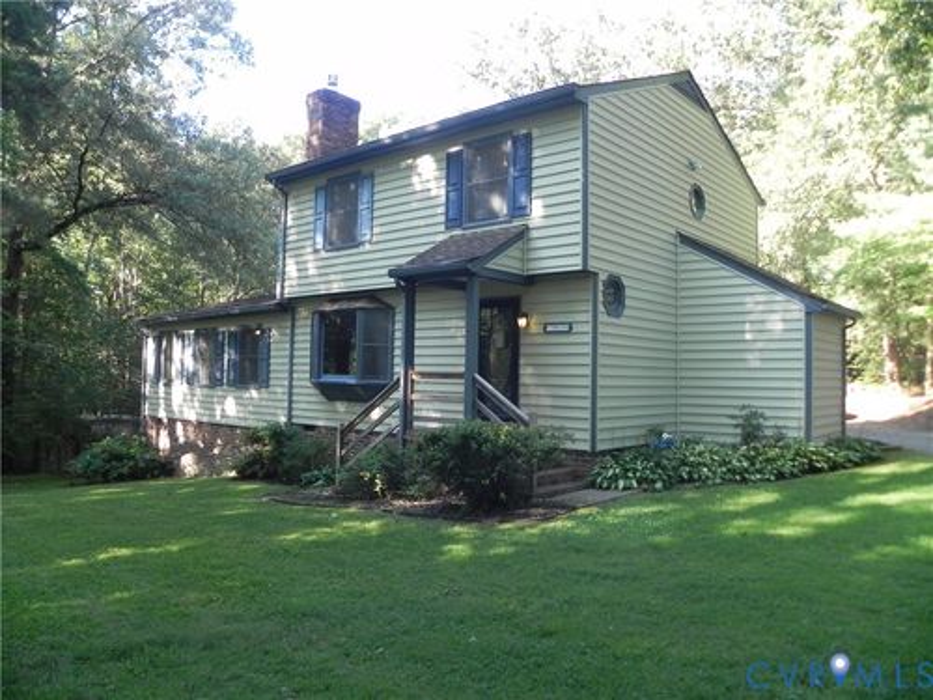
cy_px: 350
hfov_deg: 67.3
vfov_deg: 53.1
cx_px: 466
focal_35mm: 26
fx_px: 701
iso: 160
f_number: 2.8
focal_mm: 4.6
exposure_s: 1/91
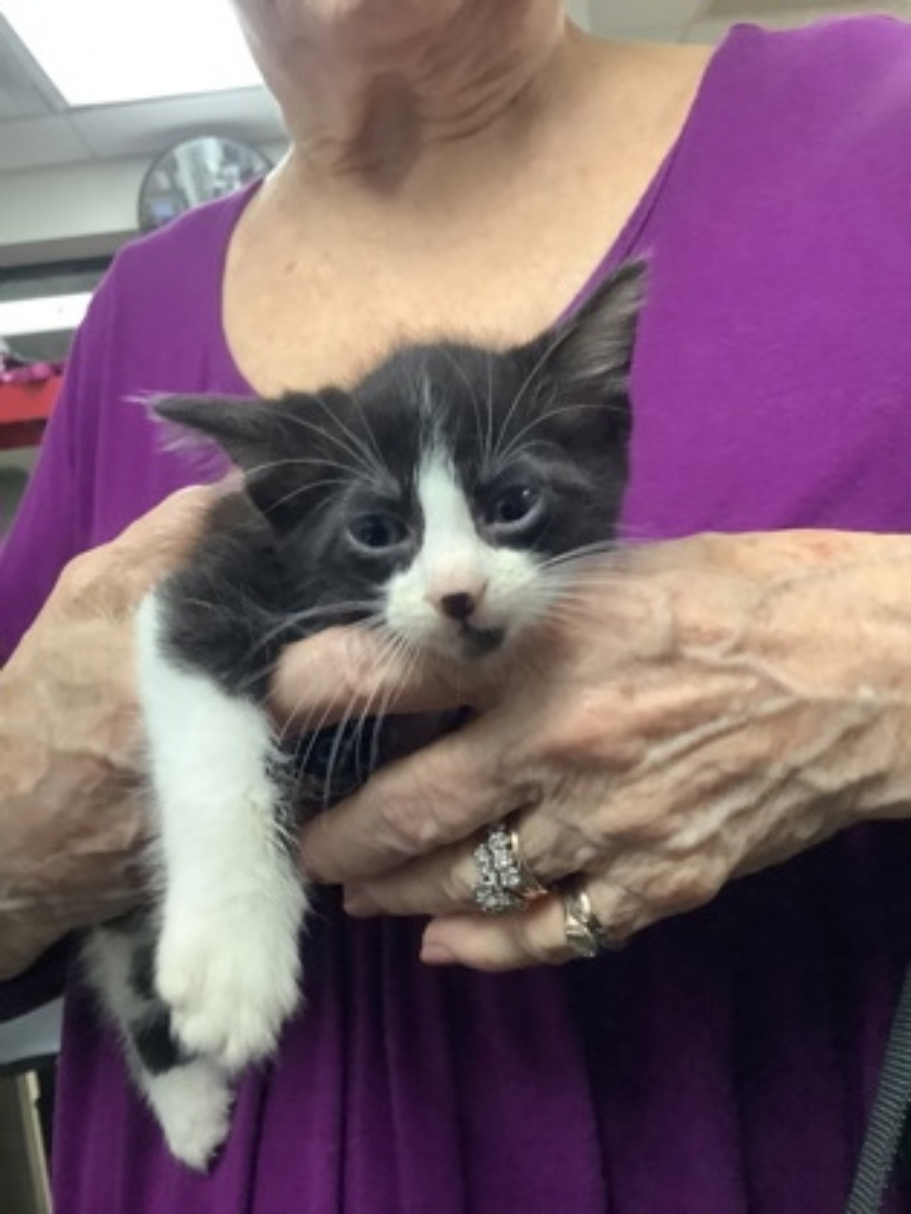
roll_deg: +7.4
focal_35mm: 31
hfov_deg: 45.4
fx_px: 1088
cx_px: 456
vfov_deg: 58.4
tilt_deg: -3.5
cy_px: 607
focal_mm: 3.3
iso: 320
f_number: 2.4
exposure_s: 1/60
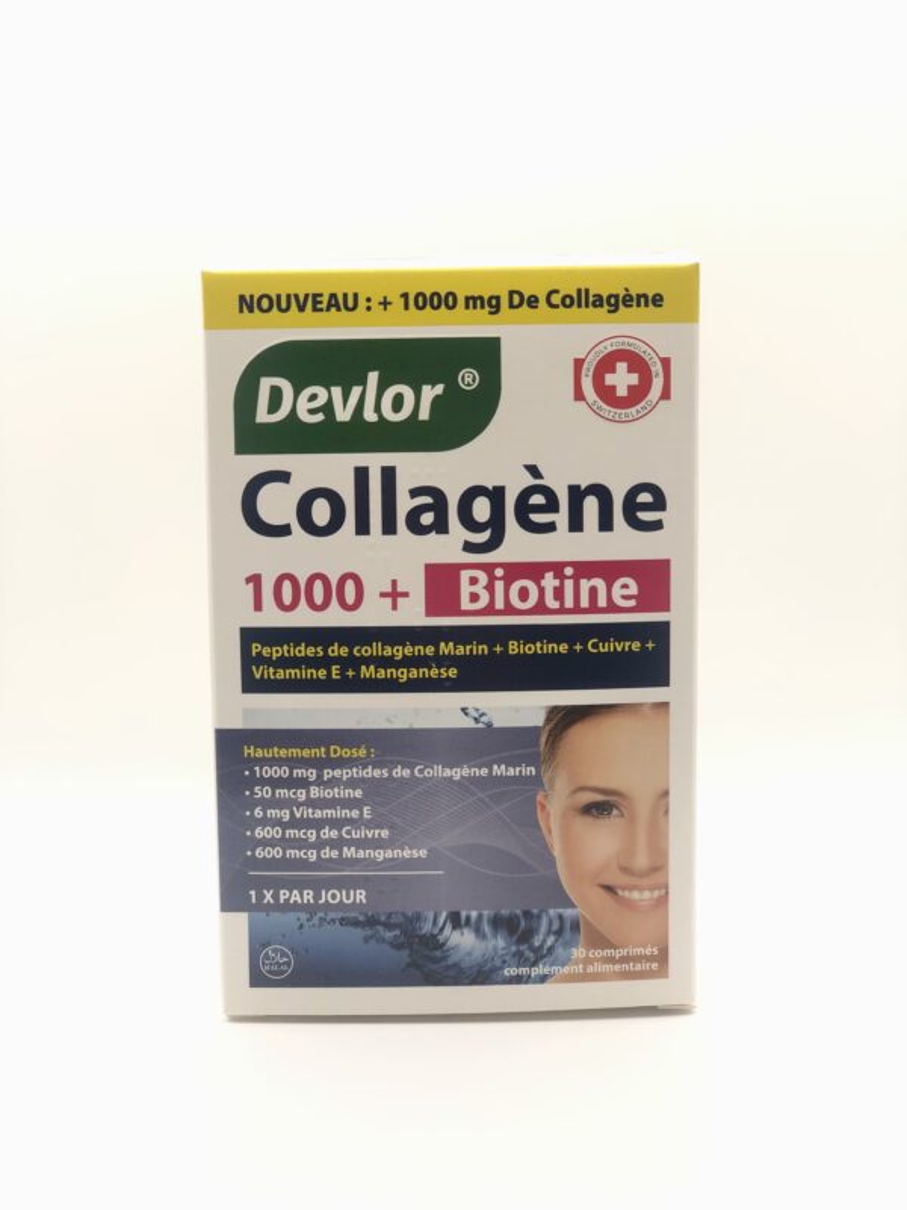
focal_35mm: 52
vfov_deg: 36.8
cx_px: 454
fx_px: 1817
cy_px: 605
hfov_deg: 28.0
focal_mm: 6
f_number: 2.4
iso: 16
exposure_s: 1/61
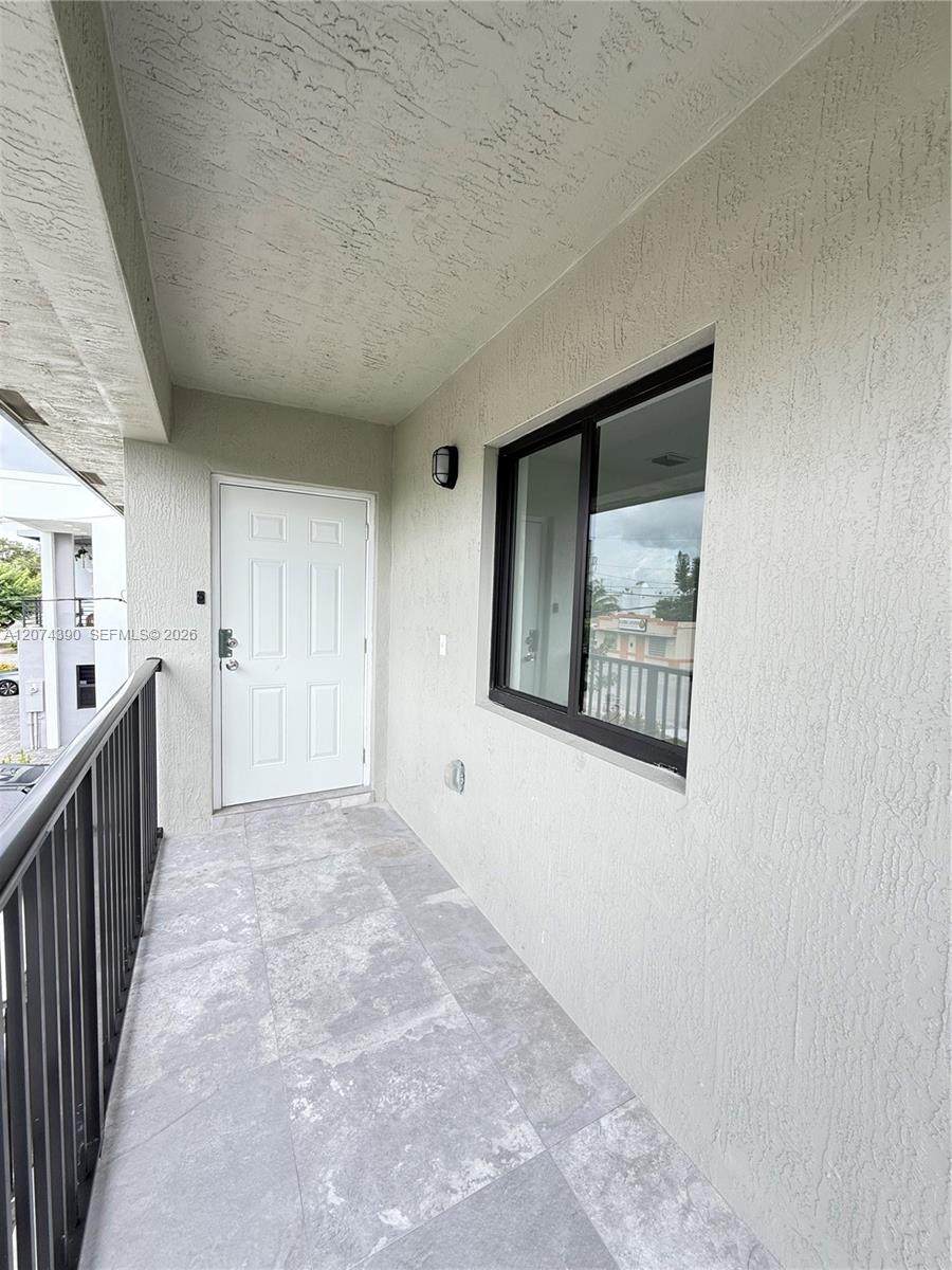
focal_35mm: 14
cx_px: 476
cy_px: 635
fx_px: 513
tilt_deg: -2.9
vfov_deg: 102.1
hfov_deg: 85.7
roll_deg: -1.6
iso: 100
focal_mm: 2.22
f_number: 2.2
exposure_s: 1/99
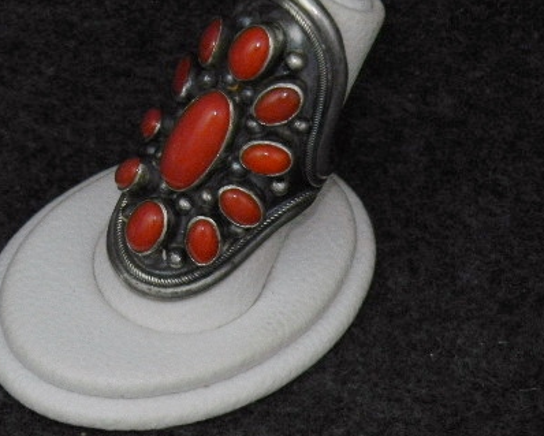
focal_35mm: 182
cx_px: 204
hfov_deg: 10.6
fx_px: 2932
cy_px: 194
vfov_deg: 8.5
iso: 800
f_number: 9.2
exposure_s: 1/30
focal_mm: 20.9
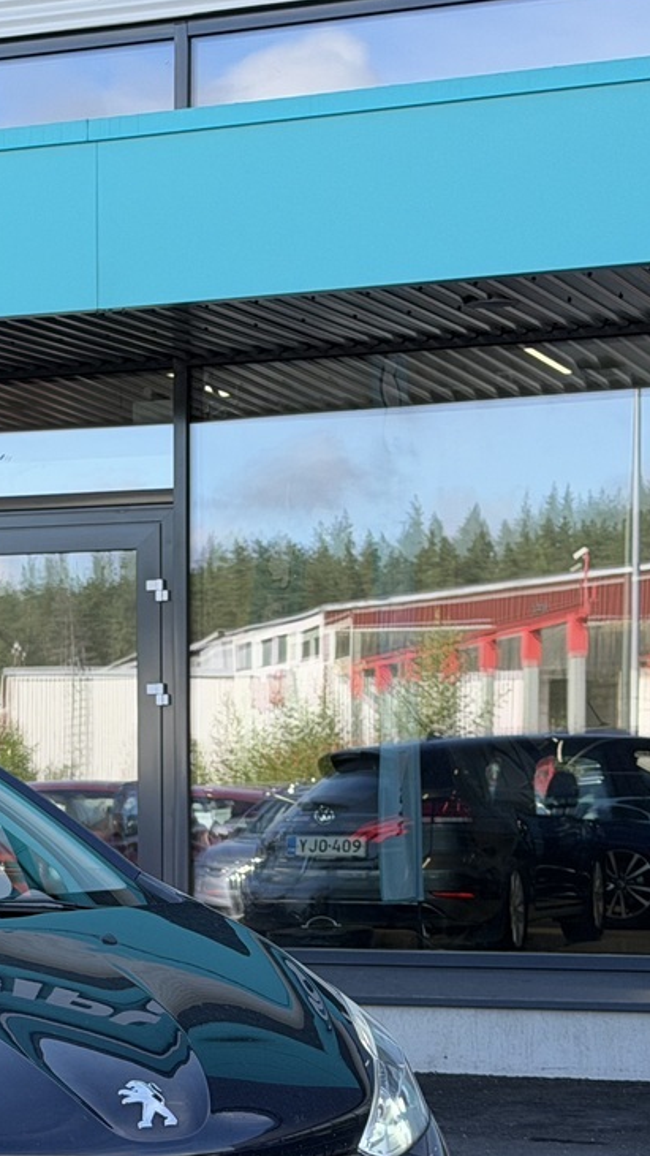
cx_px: -274
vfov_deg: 20.7
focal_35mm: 103
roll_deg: -0.4
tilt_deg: -0.1
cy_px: 786
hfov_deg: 11.4
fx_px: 3157
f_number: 1.78
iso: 64
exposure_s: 1/855
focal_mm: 6.76
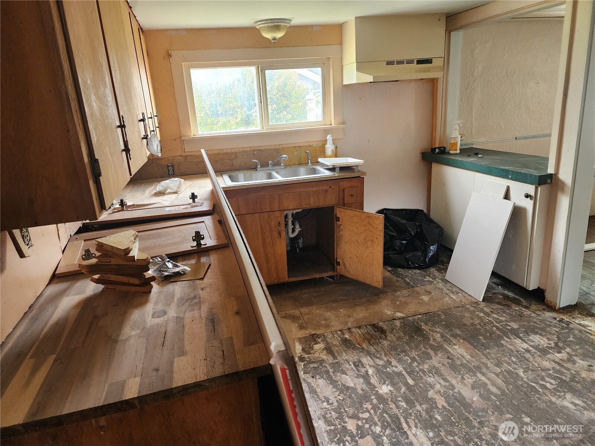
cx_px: 298
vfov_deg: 58.9
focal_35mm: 23
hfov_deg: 73.9
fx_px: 395
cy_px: 223
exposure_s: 1/120
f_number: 1.8
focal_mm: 6.4
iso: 250
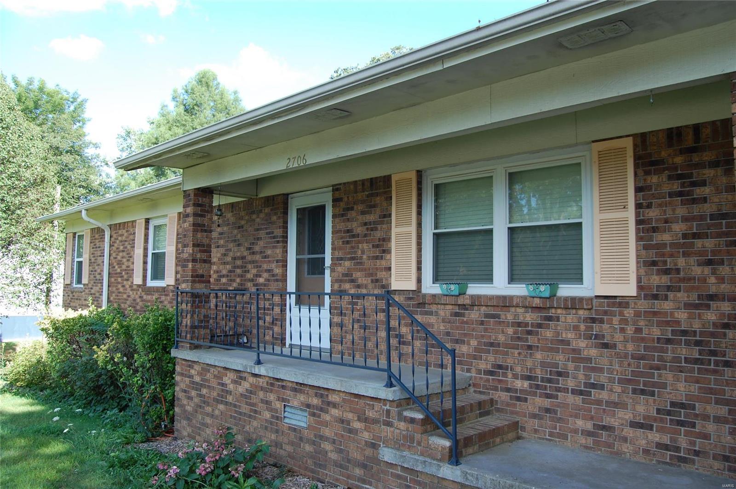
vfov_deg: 47.8
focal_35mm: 27
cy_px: 244
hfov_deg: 67.4
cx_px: 368
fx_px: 551
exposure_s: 1/160
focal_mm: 18
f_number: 6.3
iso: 200
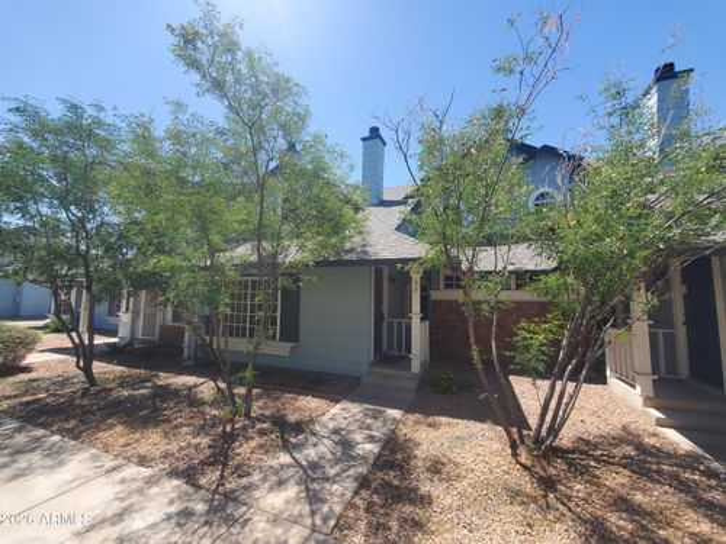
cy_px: 272
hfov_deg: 106.2
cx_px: 363
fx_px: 273
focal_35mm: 13
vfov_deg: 89.9
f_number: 2.2
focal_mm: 1.8
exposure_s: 1/586
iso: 50
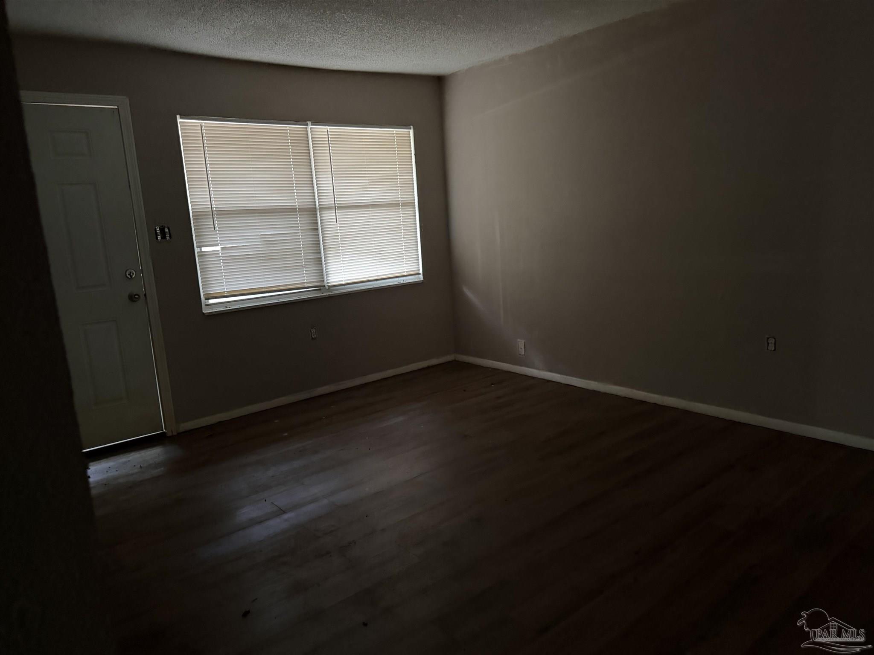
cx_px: 437
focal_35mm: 24
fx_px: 606
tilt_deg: -9.7
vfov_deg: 56.8
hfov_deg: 71.6
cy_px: 328
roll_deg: +3.7
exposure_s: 1/34
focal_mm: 6.76
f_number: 1.78
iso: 1000
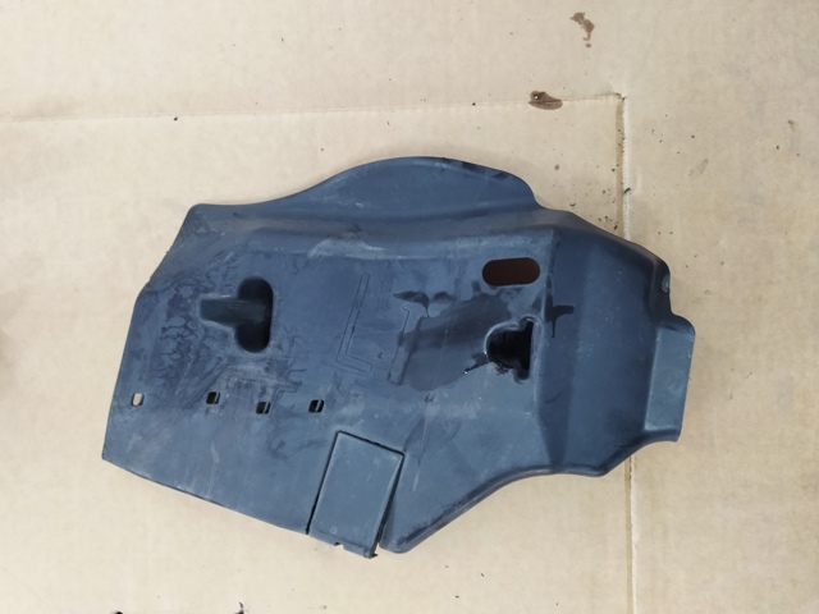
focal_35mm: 27
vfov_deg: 51.4
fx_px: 639
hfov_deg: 65.3
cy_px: 307
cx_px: 410
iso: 281
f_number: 1.79
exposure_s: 1/50
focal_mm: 4.71
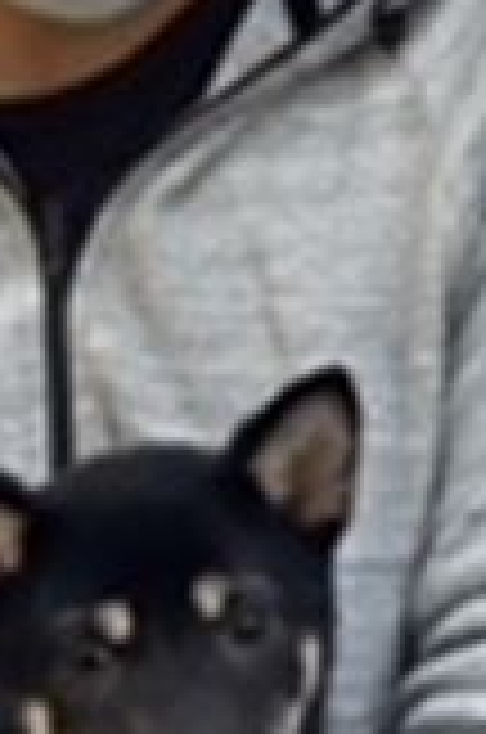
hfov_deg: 11.5
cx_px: 266
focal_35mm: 119
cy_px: 423
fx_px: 2420
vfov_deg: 17.2
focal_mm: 3.3
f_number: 2.4
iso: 250
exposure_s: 1/60
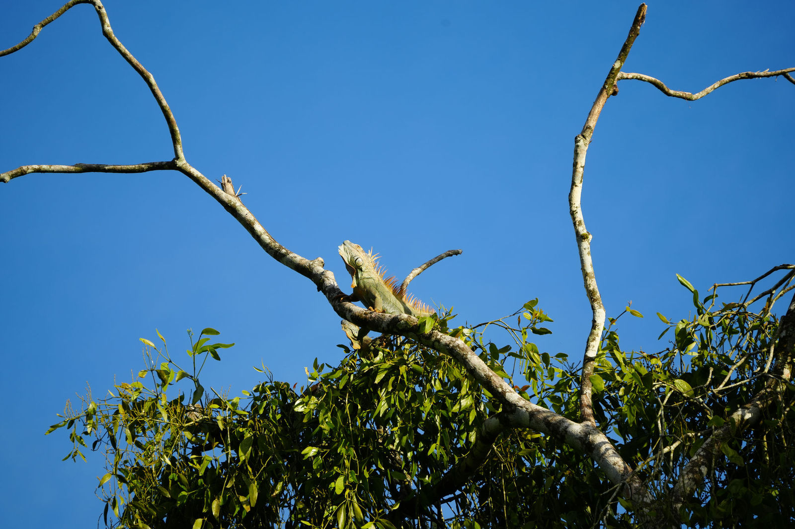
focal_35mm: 400
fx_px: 8831
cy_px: 264
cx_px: 398
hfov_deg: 5.2
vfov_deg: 3.4
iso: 200
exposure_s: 1/500
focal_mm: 400
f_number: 6.3
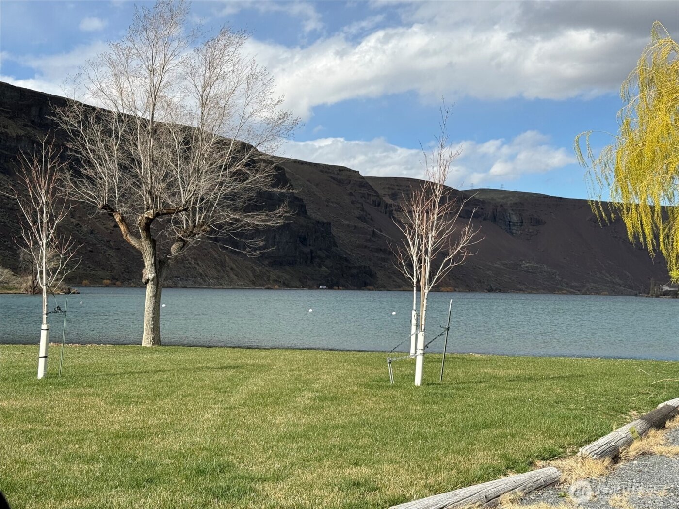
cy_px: 254
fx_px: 942
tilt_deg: +3.0
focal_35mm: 48
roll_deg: -0.6
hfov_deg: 39.7
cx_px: 340
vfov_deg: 30.3
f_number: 1.78
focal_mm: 6.76
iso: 64
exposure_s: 1/5208
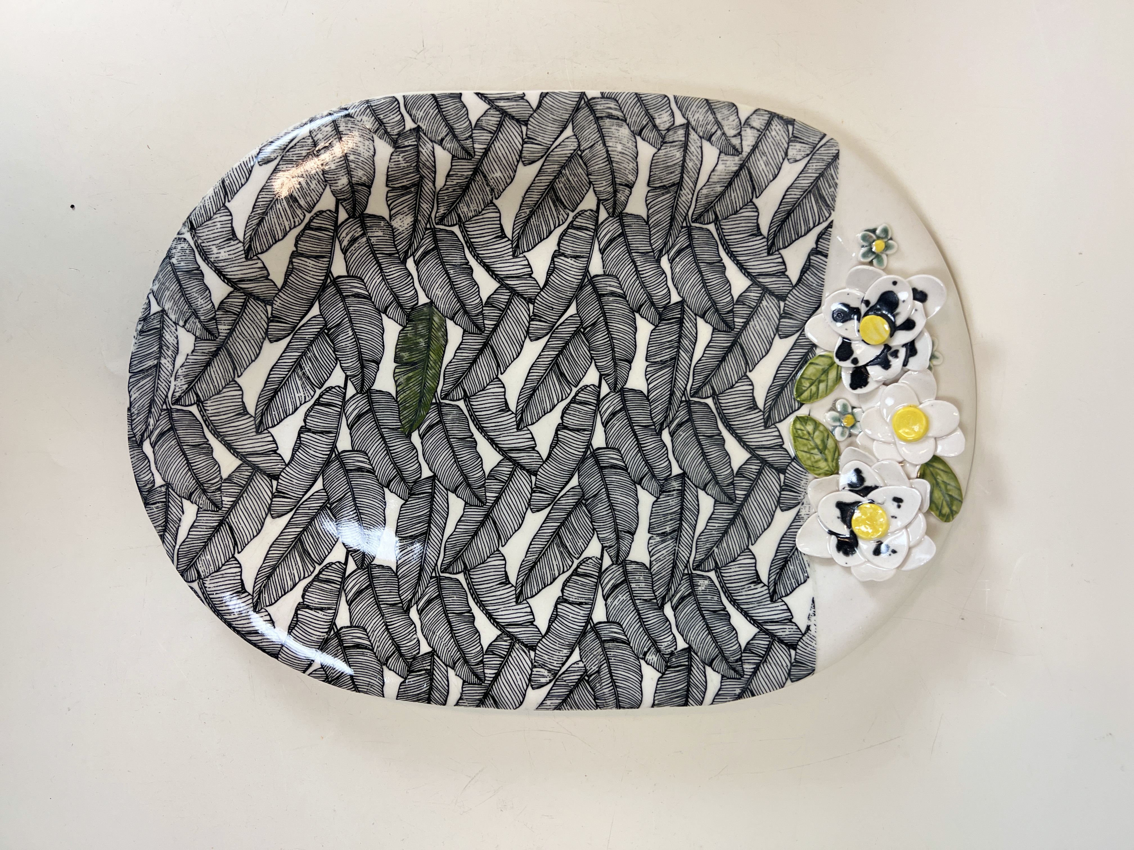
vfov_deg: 53.1
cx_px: 567
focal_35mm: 26
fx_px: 852
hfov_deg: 67.3
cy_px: 425
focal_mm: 5.7
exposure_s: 1/120
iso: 80
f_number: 1.5
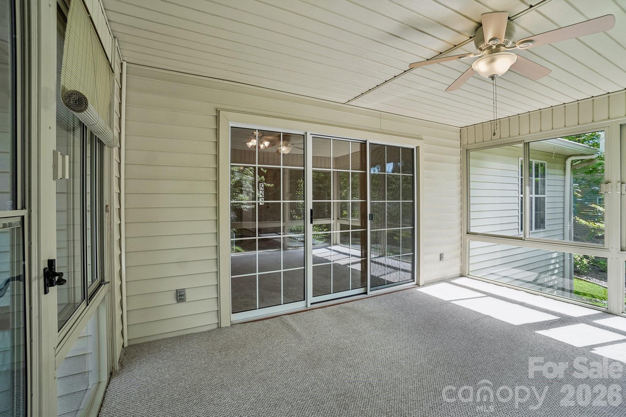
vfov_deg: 77.3
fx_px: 261
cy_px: 208
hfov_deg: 100.4
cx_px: 313
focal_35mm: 15
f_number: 8
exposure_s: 1/30
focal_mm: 10
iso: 125
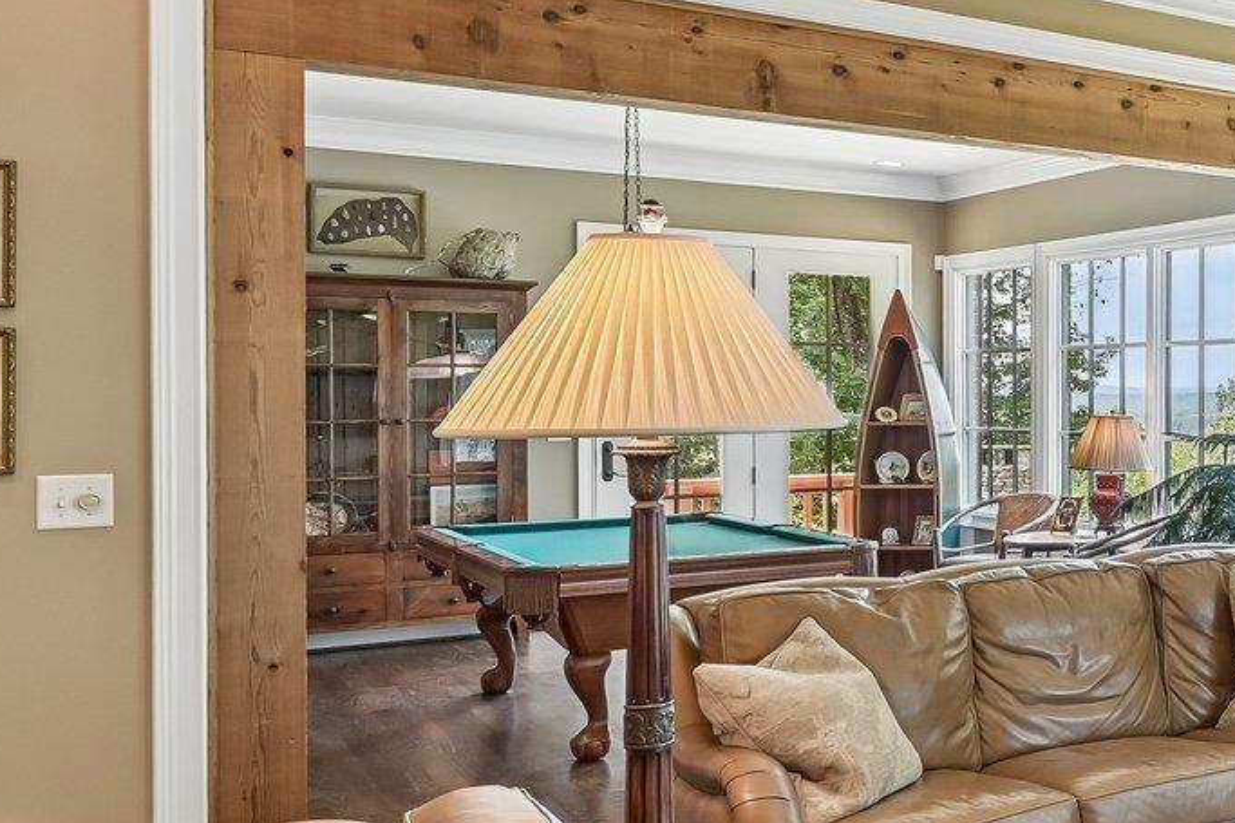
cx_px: 1593
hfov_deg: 33.9
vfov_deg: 31.9
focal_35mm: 42
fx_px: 1440
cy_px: 408
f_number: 8
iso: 400
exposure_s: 1/15
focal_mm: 14
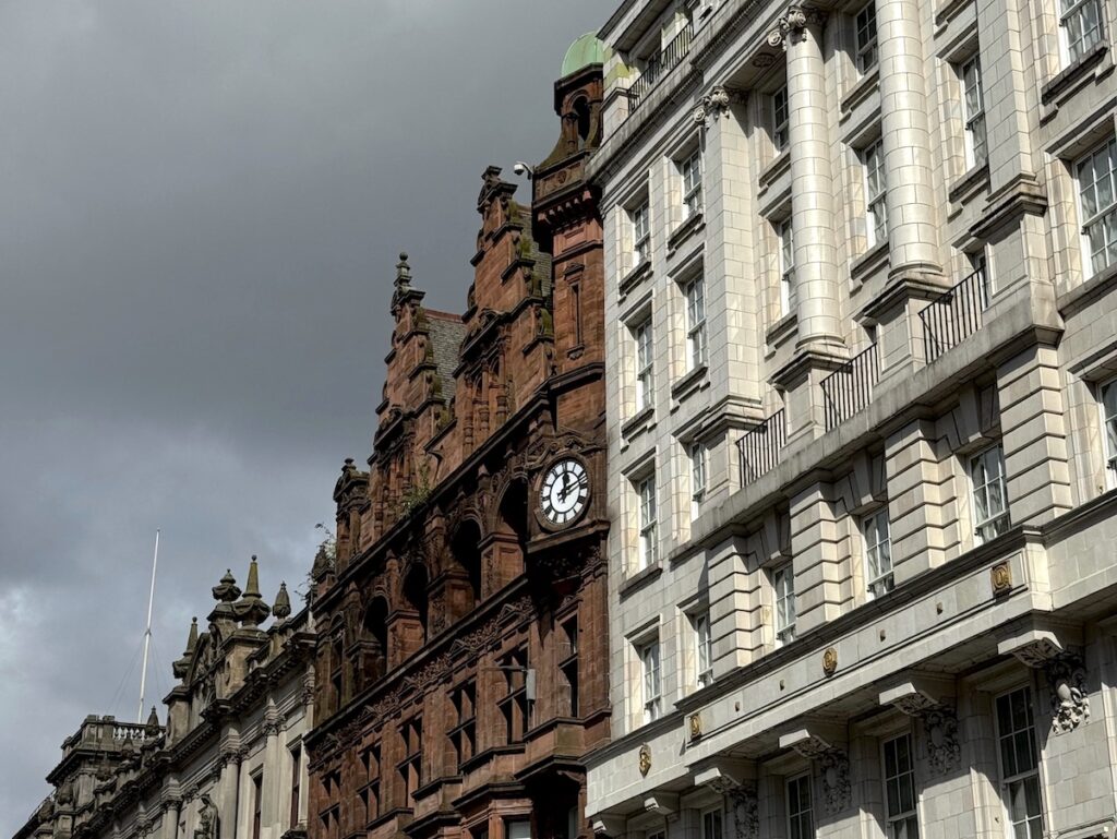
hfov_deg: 39.6
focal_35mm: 48
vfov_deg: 30.3
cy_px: 420
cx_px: 558
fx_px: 1550
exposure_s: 1/7937
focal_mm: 6.76
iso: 64
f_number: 1.78
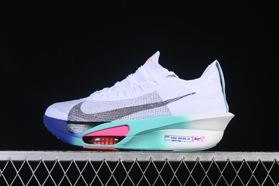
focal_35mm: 75
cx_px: 140
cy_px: 93
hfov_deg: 27.0
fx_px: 581
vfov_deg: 18.2
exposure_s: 1/80
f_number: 8
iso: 160
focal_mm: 50
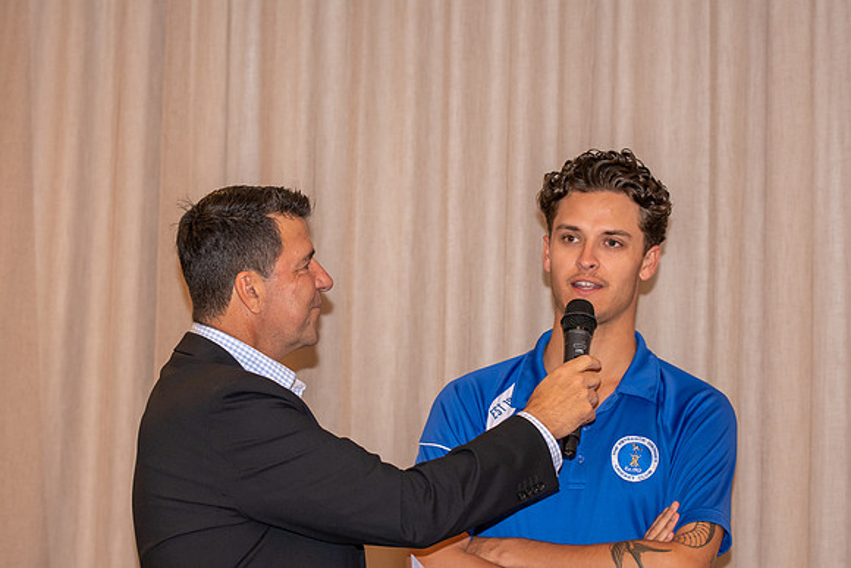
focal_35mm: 105
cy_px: 284
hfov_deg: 19.5
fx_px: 2483
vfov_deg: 13.0
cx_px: 426
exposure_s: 1/60
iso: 1000
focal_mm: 70
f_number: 2.8
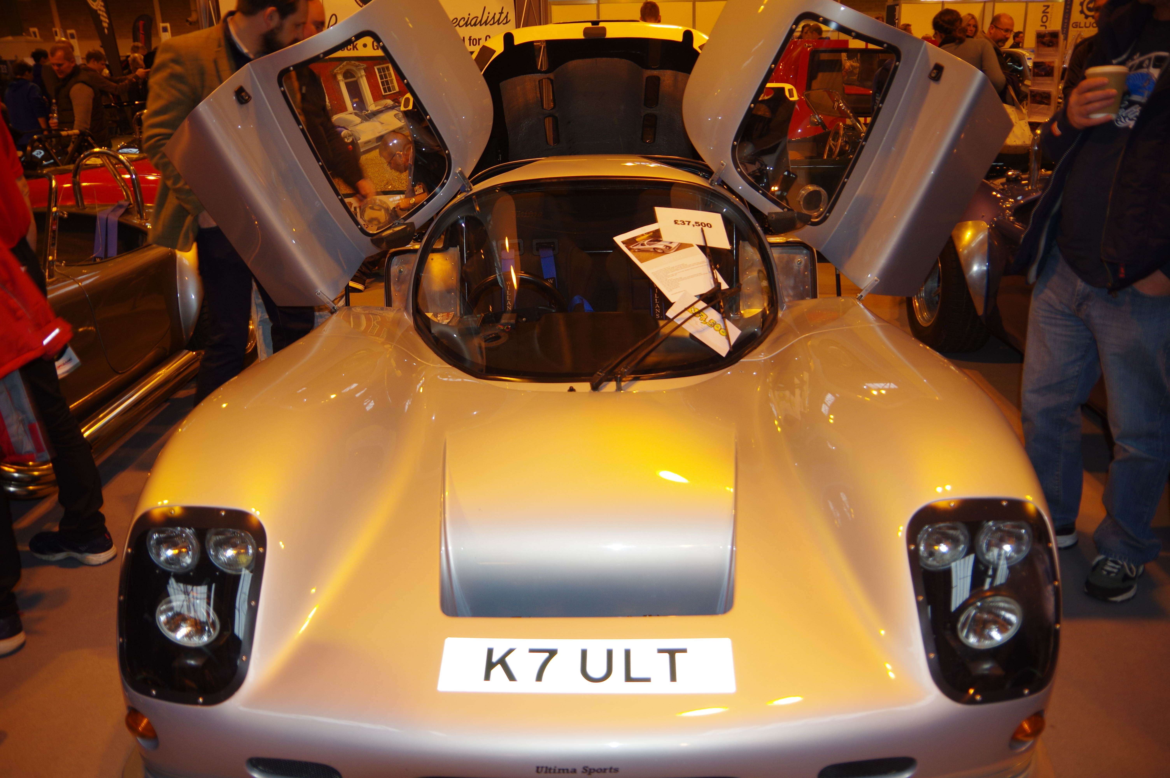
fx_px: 877
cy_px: 389
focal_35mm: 27
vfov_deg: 47.8
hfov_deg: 67.4
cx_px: 585
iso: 400
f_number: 3.5
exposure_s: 1/50
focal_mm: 18
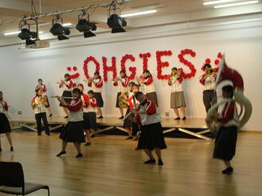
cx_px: 109
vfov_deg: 25.2
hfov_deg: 33.2
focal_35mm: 58
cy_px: 85
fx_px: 439
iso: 50
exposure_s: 1/22.3
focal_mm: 8
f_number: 3.2
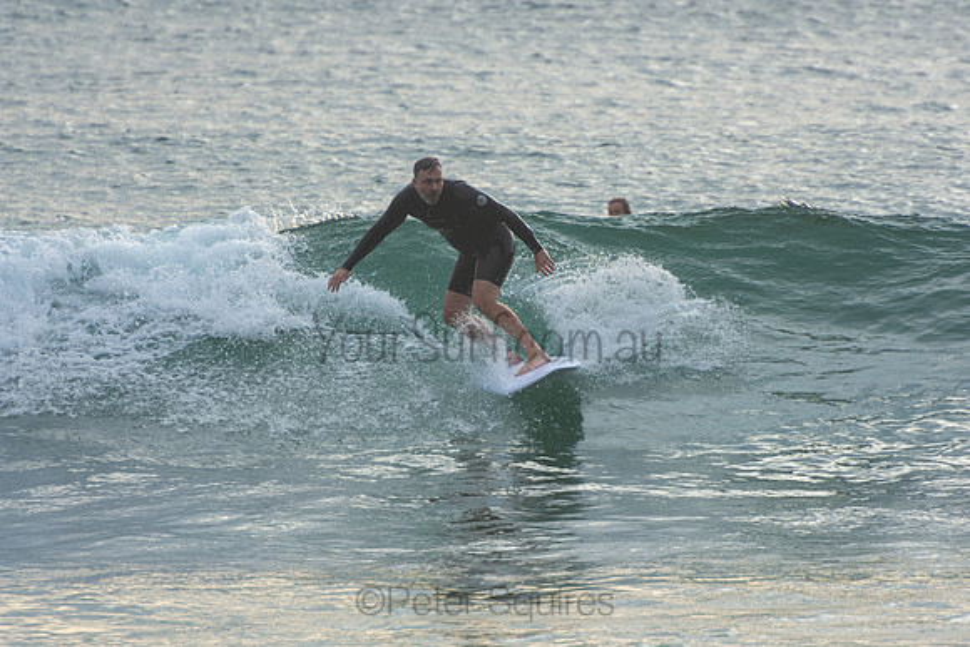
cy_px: 324
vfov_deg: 2.3
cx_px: 485
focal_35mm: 600
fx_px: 16170
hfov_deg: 3.4
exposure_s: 1/400
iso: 160
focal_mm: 400
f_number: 5.6
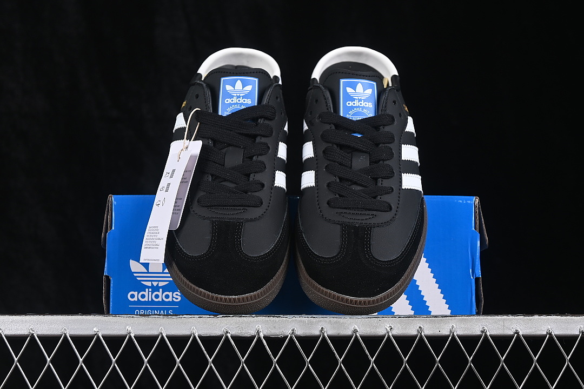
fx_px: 1217
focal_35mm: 75
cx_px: 292
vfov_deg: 18.2
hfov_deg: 27.0
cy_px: 194
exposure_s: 1/60
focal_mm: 50
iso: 160
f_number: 6.3
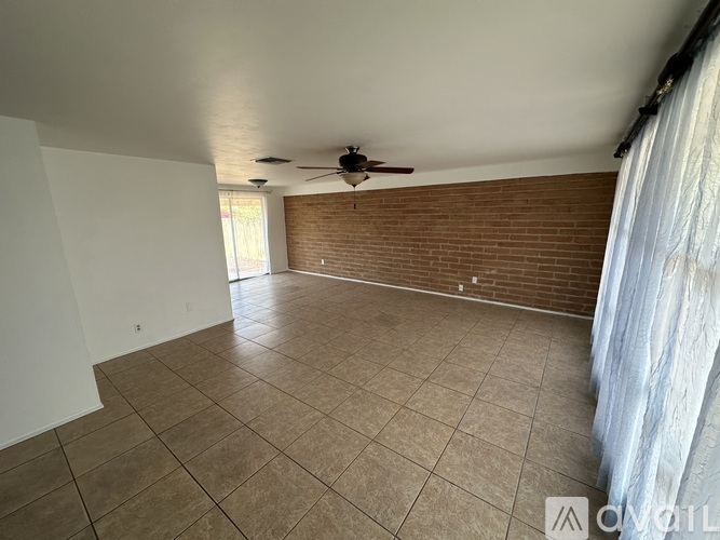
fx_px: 291
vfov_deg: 85.7
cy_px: 270
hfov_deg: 102.1
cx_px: 360
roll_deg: +1.2
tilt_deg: -9.4
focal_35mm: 14
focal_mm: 2.22
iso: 125
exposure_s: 1/99
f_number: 2.2
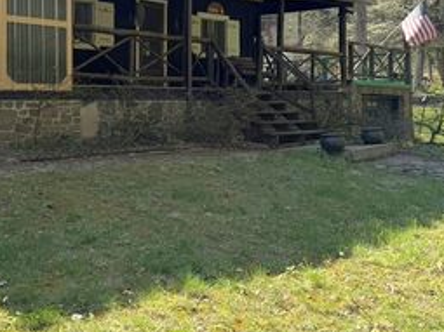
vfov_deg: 30.5
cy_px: 100
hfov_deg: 39.4
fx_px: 603
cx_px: 111
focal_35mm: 47
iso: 80
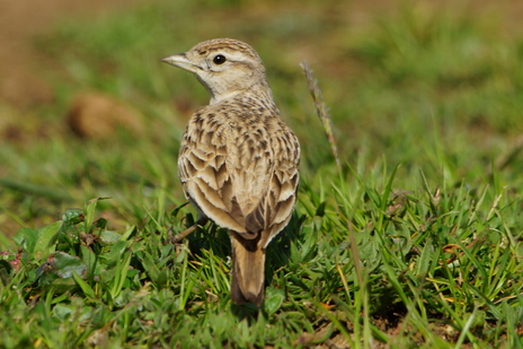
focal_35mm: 956
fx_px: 13883
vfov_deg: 1.4
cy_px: 92
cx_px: 113
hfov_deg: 2.2
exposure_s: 1/500
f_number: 5.6
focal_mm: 400
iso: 100
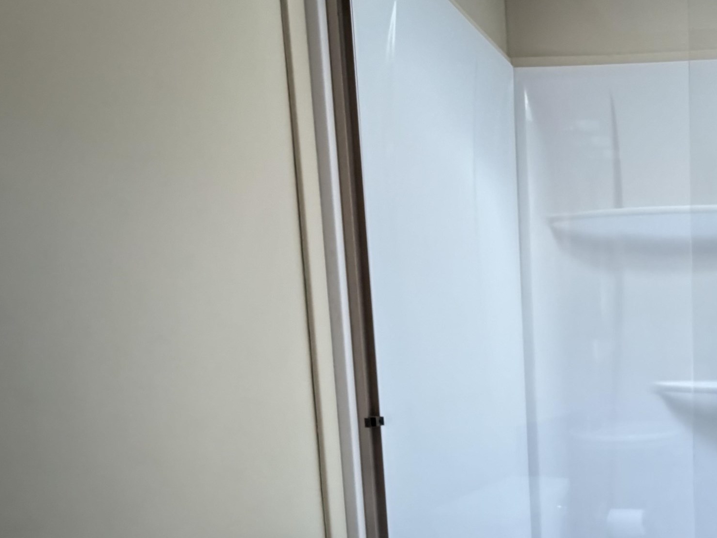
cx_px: 739
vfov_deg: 45.9
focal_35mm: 29
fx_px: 601
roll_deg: +1.1
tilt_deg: -6.0
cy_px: 426
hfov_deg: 48.8
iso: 3200
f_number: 2.2
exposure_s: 1/30
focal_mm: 2.22
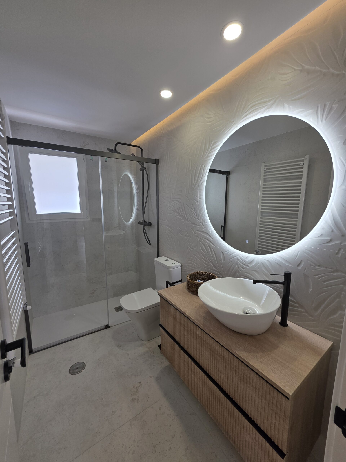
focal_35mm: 13
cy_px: 231
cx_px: 173
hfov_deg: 89.9
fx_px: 173
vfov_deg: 106.2
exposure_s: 1/100
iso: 25
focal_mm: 2.2
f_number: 1.9
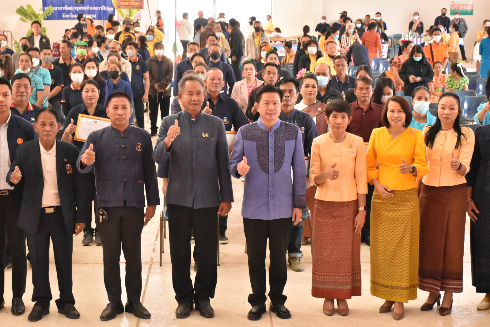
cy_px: 164
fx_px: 1034
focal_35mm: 76
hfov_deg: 26.7
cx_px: 247
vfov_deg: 17.9
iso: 4000
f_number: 6.3
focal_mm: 50
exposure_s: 1/160
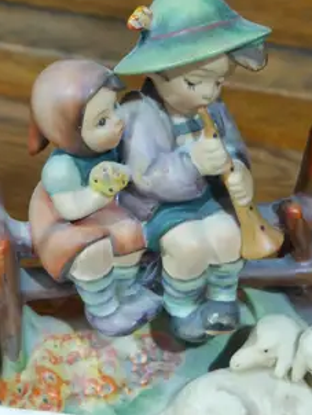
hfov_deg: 12.2
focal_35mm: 122
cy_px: 131
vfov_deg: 16.1
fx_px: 1464
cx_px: 153
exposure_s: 1/60
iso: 800
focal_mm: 18
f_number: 4
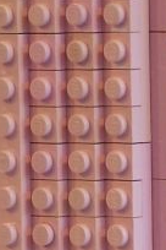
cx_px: 84
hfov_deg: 2.8
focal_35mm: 491
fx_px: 3396
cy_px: 338
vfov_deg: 4.2
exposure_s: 1/4
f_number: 3.2
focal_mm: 15.6
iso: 80
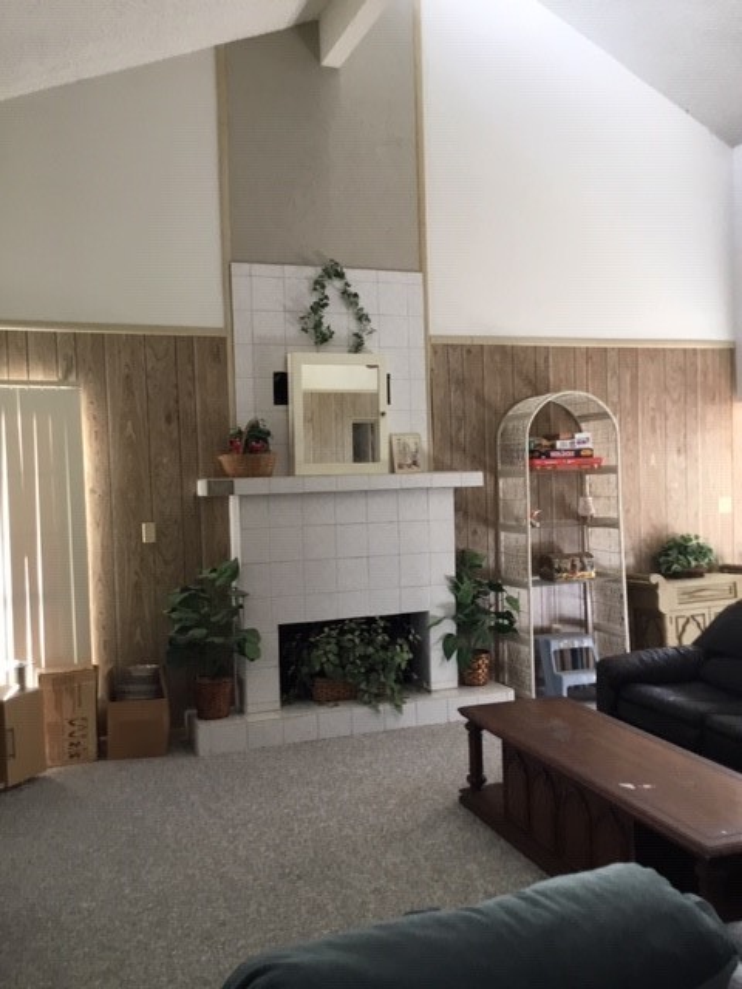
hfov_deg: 45.4
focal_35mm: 31
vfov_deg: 58.4
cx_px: 371
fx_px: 886
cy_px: 494
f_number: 2.4
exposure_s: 1/30
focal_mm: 3.3
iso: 64
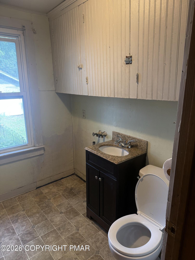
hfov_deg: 56.8
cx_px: 98
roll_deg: +0.1
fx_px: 180
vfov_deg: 71.6
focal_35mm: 24
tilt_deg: -15.1
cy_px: 130
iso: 200
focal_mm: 6.76
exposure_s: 1/85
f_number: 1.78
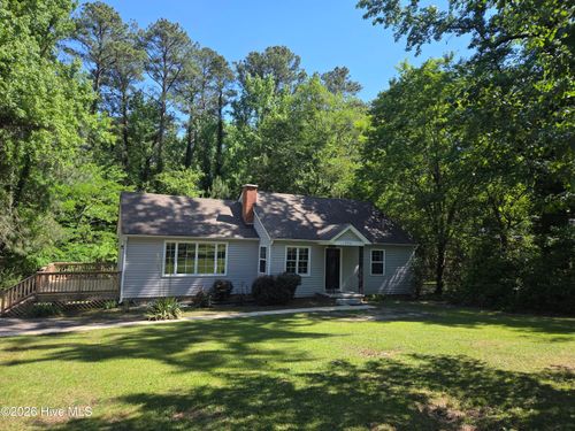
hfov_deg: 73.9
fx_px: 382
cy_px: 216
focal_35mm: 23
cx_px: 288
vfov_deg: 58.9
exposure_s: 1/1728
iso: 80
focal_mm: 5.4
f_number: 1.8
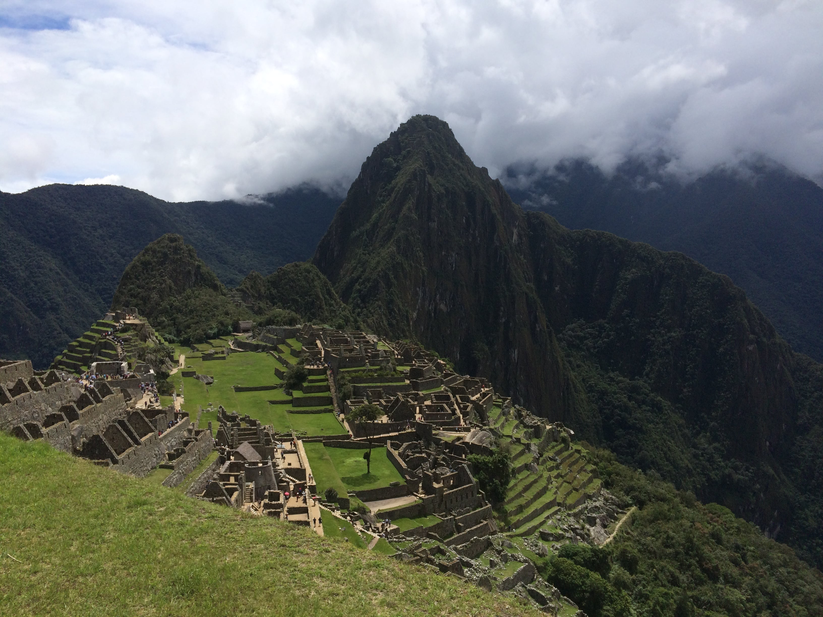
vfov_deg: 48.2
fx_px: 689
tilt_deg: -4.9
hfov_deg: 61.7
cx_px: 412
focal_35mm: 29
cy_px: 308
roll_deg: -0.2
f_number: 2.2
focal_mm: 4.15
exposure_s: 1/3425
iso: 32
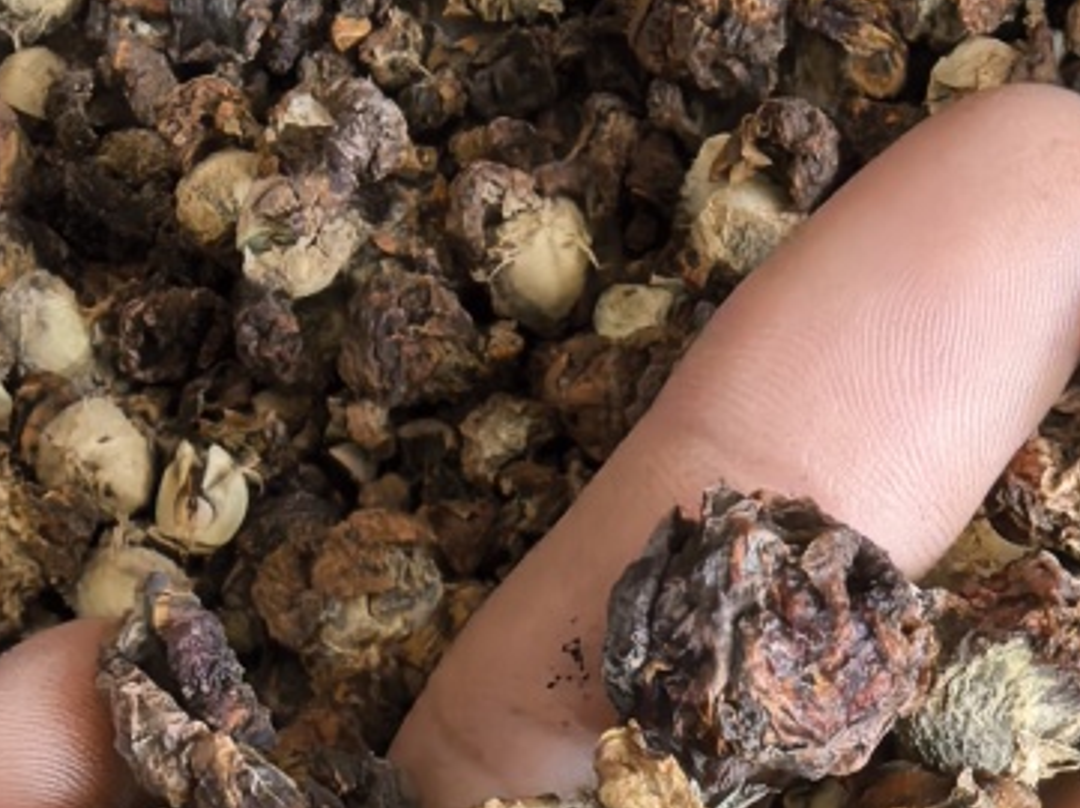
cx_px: 766
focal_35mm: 71
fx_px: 2213
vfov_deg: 16.7
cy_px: 1507
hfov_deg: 27.2
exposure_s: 1/100
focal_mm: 1.95
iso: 400
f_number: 2.2
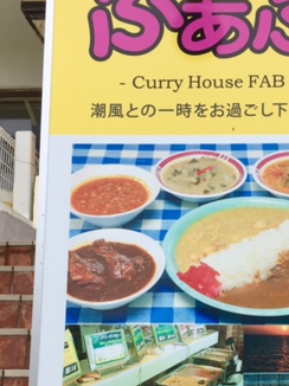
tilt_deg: +9.8
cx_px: 231
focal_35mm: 57
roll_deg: -0.1
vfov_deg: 33.1
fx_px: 635
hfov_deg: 25.2
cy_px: 291
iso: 32
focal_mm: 4.15
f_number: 2.2
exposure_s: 1/989
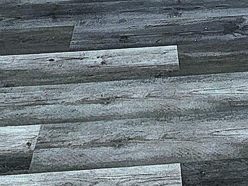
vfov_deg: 18.1
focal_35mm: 61
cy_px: -164
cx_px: 186
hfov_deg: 31.1
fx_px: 437
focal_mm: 2.2
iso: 64
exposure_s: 1/60.2
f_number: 2.2
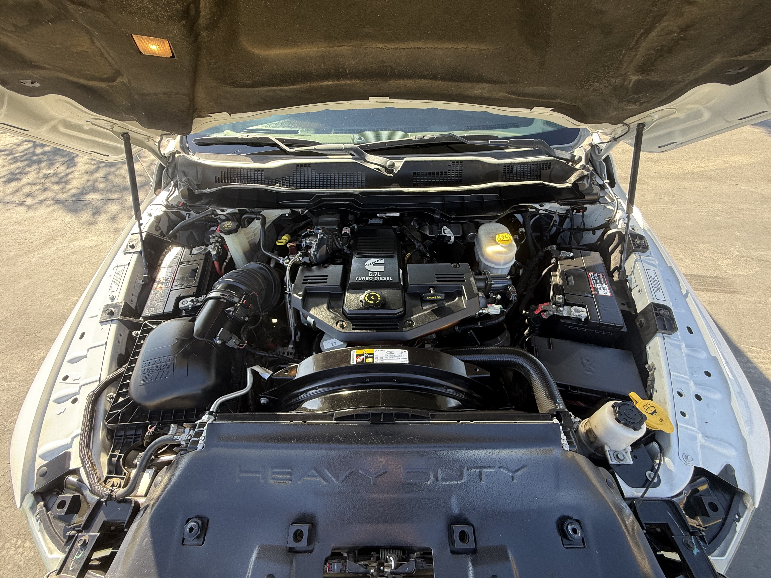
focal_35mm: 14
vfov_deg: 85.7
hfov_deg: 102.1
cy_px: 289
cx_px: 386
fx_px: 312
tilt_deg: -46.3
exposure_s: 1/101
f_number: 2.2
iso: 50
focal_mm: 2.22
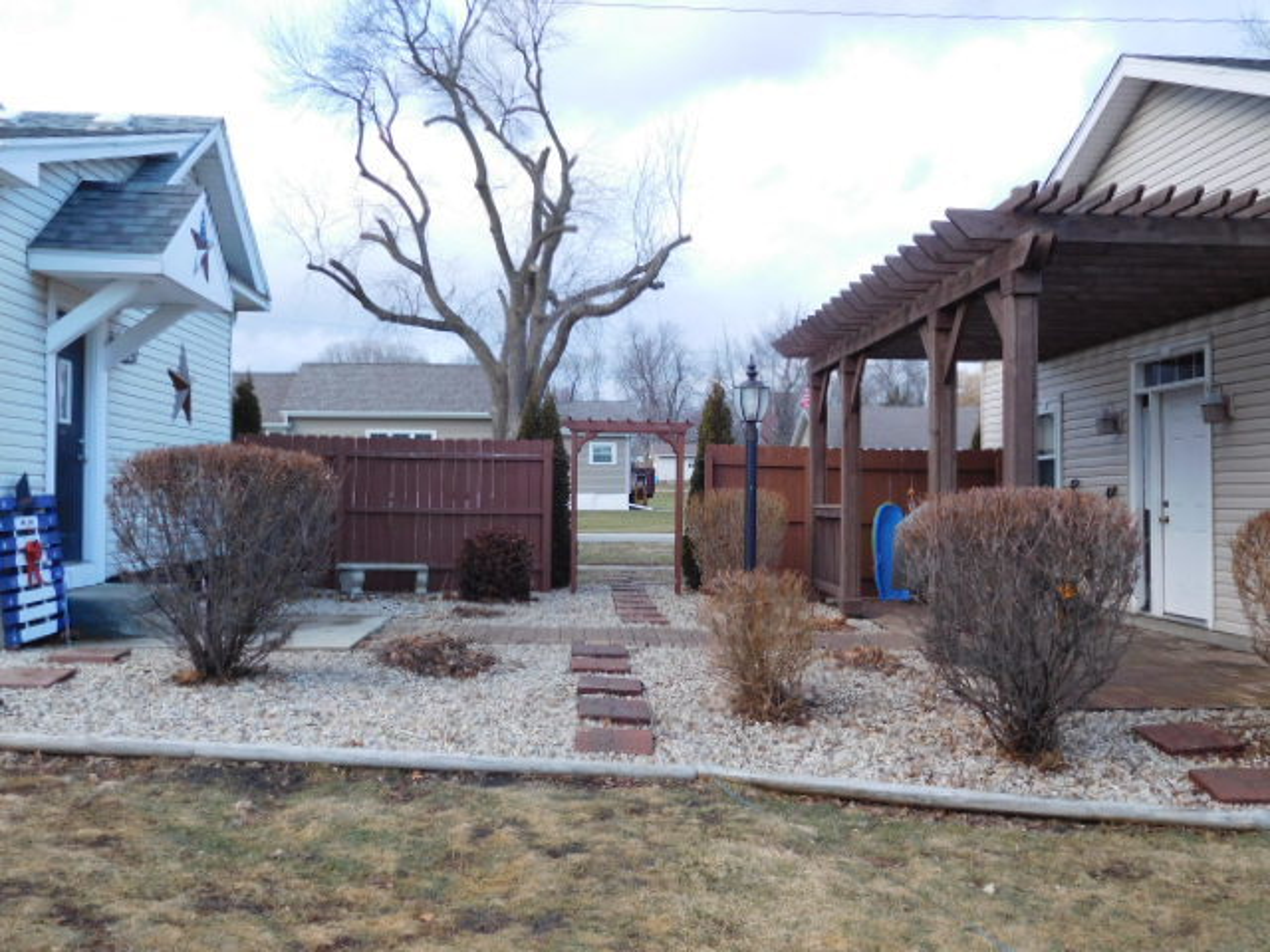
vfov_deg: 44.2
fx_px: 1174
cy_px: 476
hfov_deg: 56.8
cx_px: 635
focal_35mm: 32
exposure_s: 1/100
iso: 125
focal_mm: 5.7
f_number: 3.6
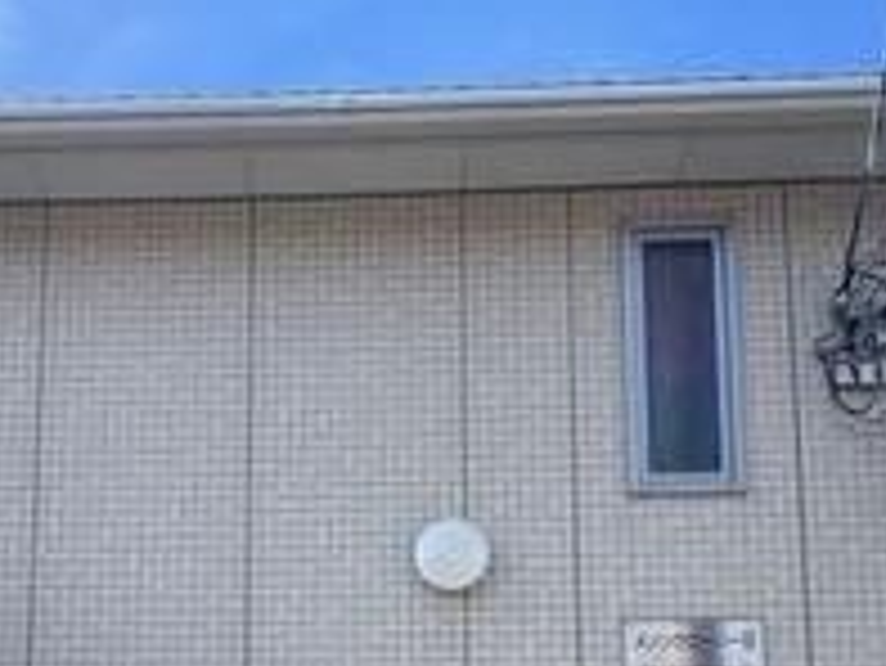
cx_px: 252
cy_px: 749
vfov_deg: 21.1
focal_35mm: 66
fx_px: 1690
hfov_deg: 29.0
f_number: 1.6
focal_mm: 4.2
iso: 32
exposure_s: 1/875
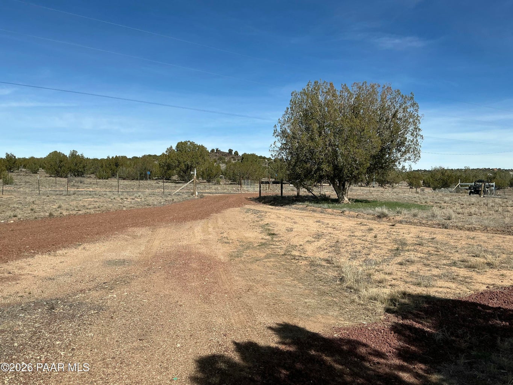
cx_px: 256
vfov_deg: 49.8
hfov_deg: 63.4
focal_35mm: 28
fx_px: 415
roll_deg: -1.2
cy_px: 192
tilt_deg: +0.7
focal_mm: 3
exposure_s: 1/2538
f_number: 1.8
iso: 25
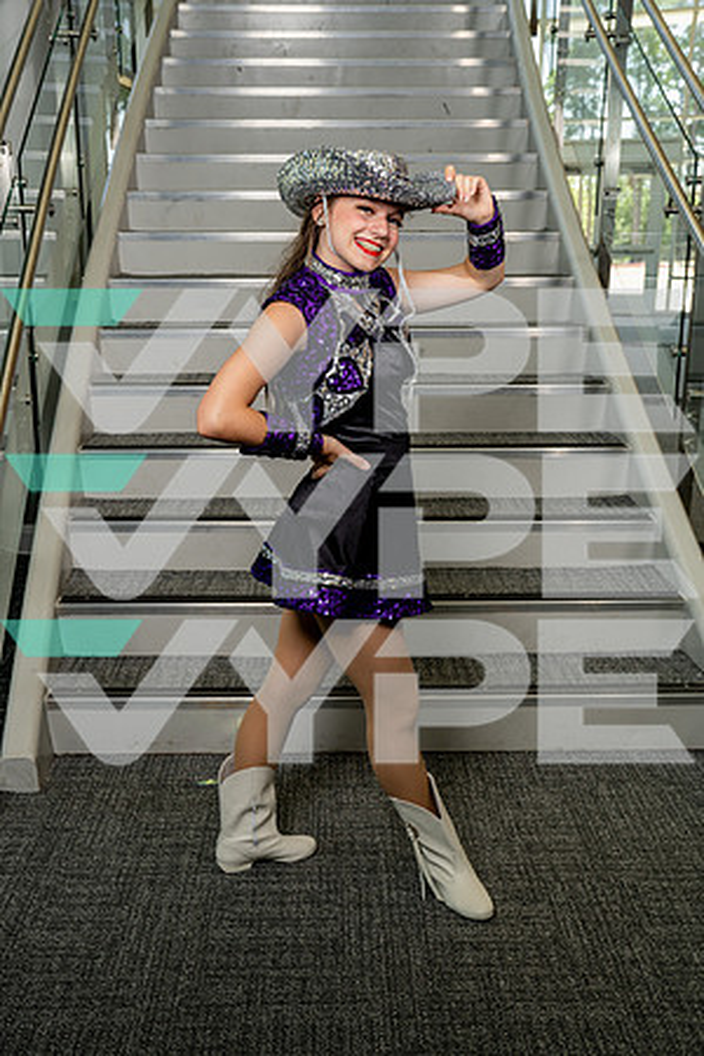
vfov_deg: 51.9
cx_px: 352
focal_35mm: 37
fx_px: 1085
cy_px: 528
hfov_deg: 35.9
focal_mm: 37
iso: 400
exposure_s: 1/250
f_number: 5.6
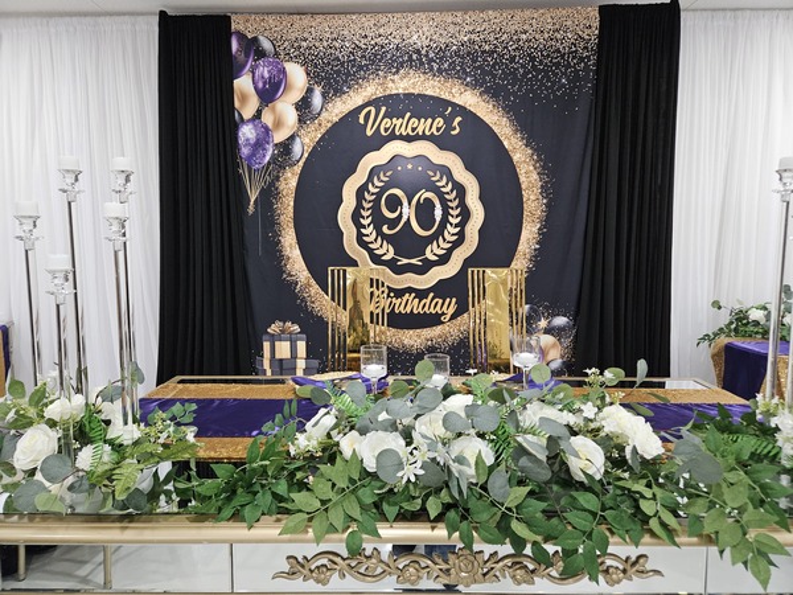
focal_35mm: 23
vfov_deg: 58.9
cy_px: 298
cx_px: 396
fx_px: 527
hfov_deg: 73.9
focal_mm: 5.4
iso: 800
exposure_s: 1/120
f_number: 1.8
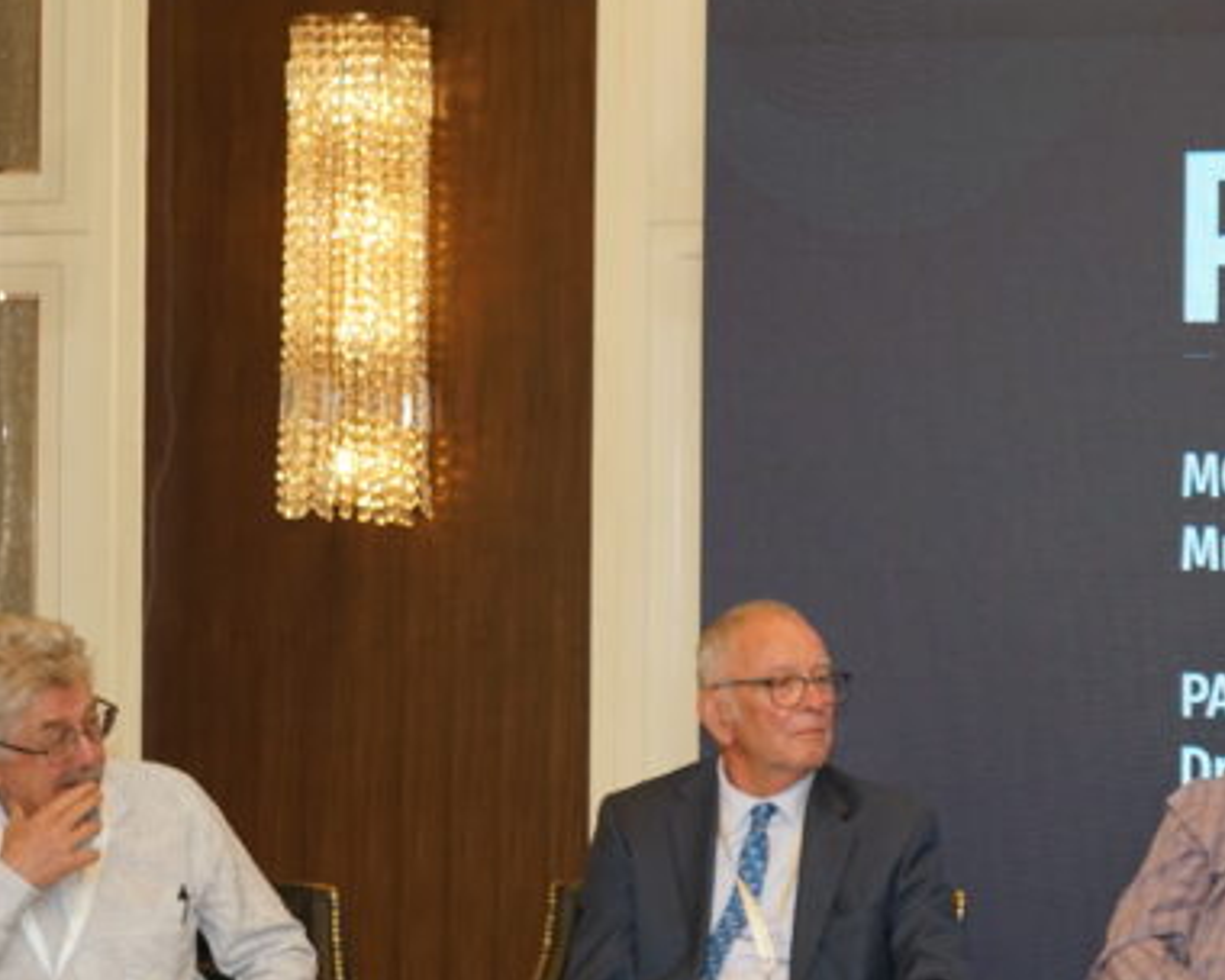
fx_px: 6417
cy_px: 720
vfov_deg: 8.7
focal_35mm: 177
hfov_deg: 10.8
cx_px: 1209
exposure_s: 1/250
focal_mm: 70
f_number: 4
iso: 800
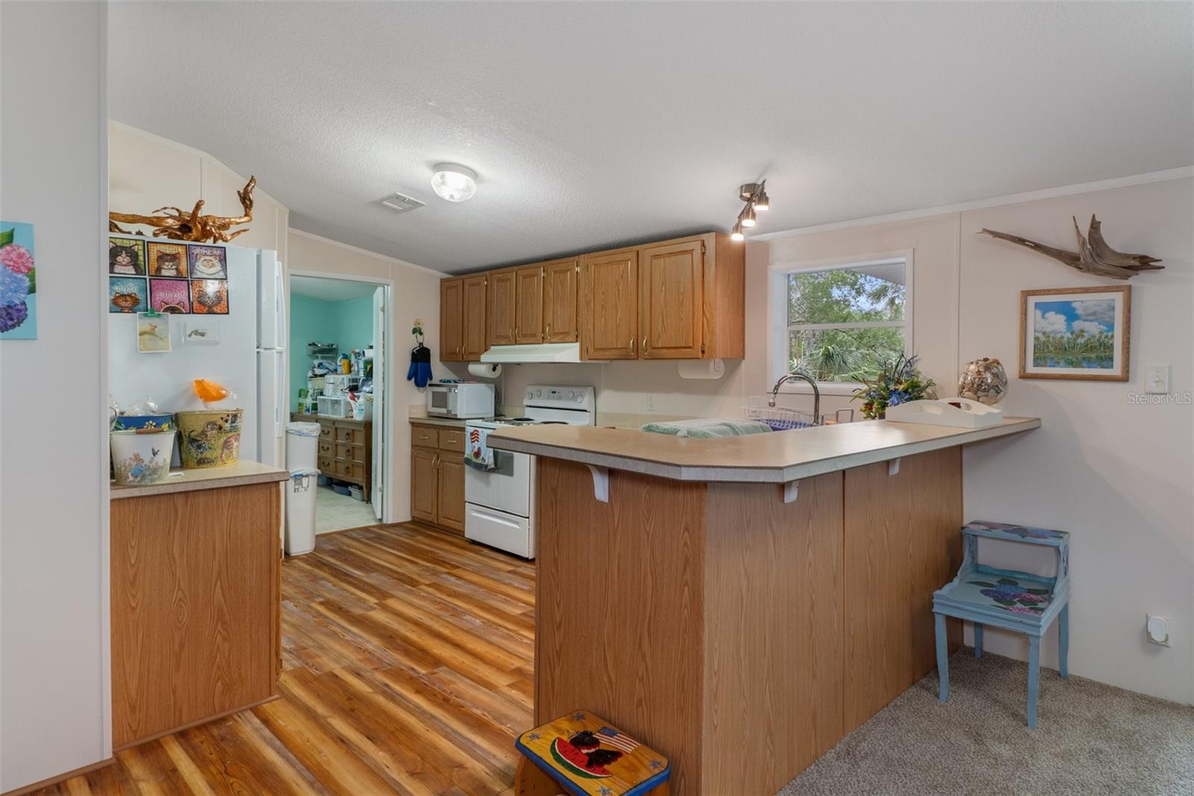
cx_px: 597
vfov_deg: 63.2
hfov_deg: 85.4
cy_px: 398
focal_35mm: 20
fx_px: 647
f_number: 8
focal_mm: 13
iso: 320
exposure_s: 1/2
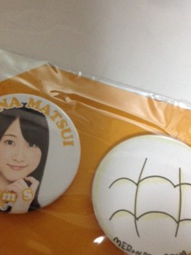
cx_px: 85
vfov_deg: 39.5
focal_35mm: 48
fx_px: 353
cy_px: 153
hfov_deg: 30.2
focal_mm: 4.28
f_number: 2.4
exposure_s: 1/20
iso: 400
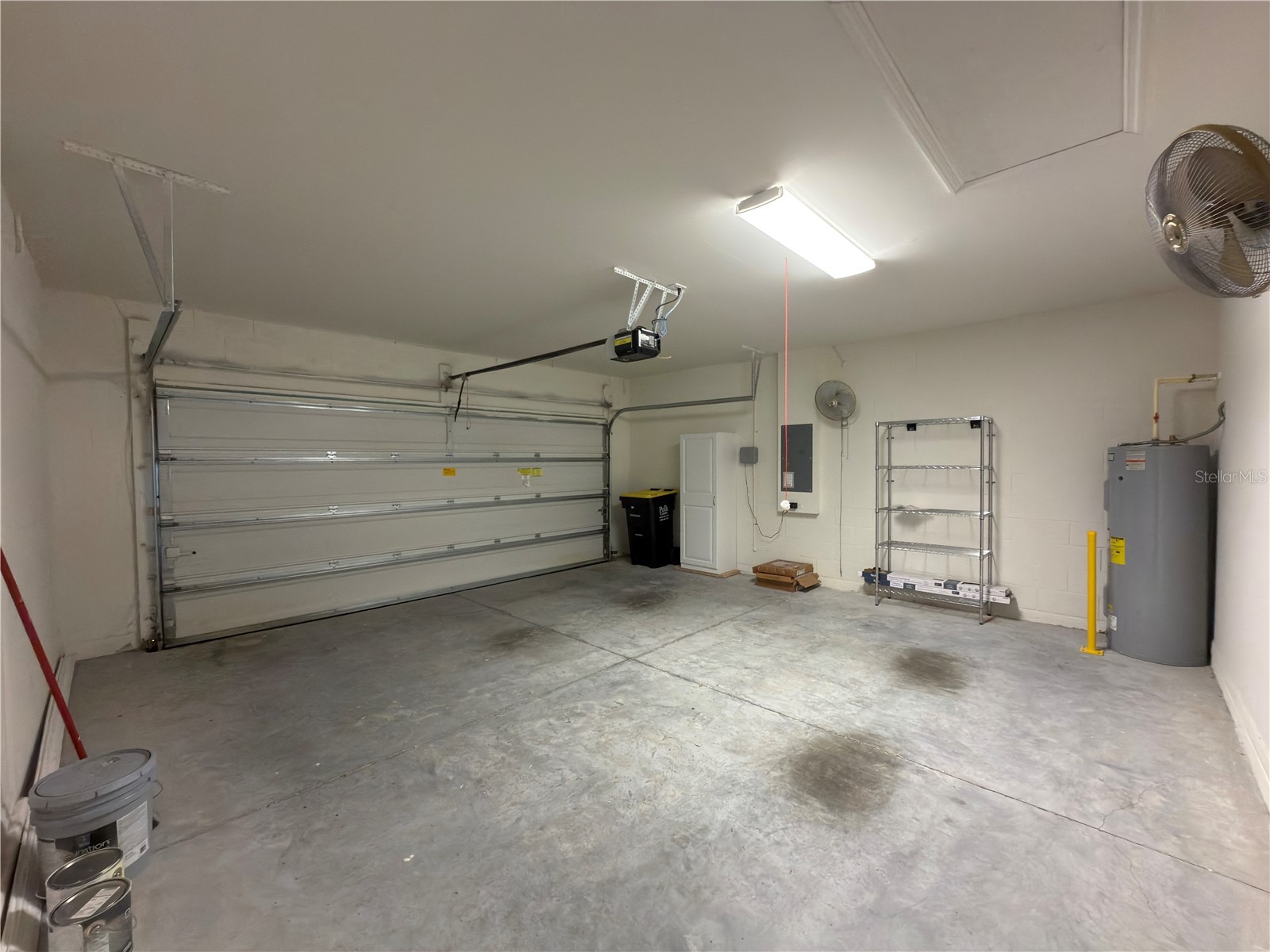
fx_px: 514
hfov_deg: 102.1
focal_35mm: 14
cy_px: 476
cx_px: 635
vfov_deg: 85.7
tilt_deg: -0.4
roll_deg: +0.3
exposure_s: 1/30
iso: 250
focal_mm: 2.22
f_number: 2.2
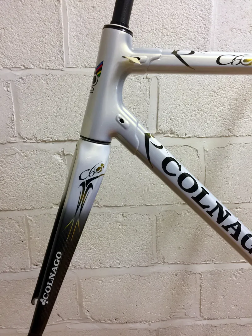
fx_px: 281
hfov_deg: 48.2
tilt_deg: -12.5
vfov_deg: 61.6
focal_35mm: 29
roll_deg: +0.5
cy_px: 168
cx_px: 126
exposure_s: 1/17
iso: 80
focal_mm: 4.15
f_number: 2.2
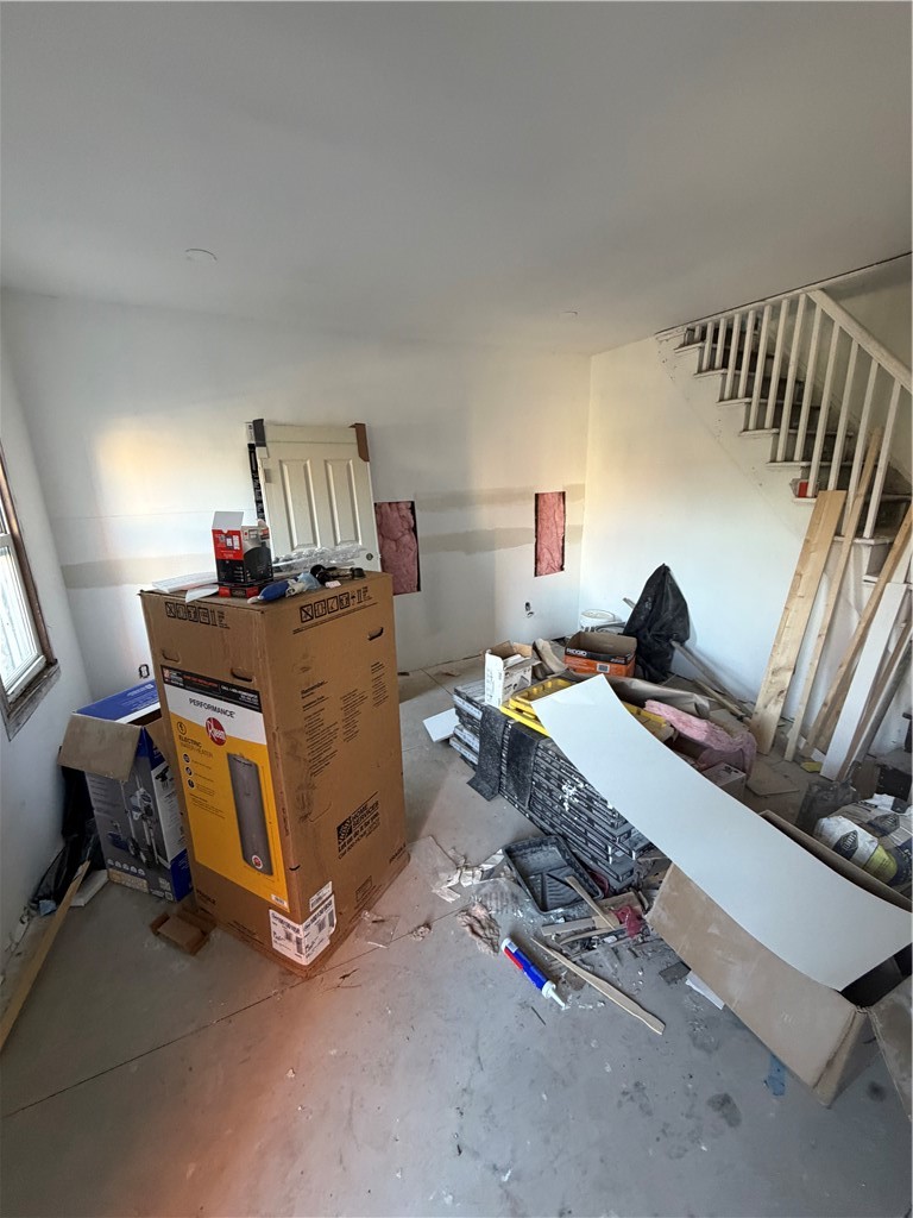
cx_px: 456
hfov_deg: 85.7
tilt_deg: -15.8
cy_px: 609
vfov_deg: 102.1
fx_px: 492
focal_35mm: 14
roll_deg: +3.8
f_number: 2.2
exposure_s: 1/68
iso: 320
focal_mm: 2.22
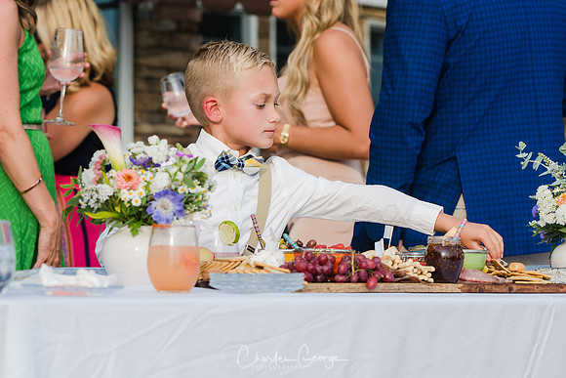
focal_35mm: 142
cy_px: 189
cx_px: 283
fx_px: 2241
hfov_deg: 14.4
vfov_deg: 9.6
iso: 200
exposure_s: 1/400
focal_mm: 95
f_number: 4.5
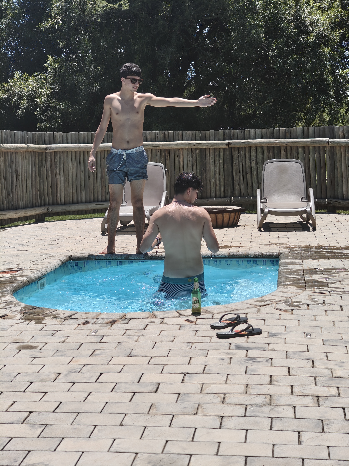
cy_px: 233
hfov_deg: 21.0
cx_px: 174
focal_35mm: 70
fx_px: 941
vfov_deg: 27.8
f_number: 2.55
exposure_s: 1/1023
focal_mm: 13.3
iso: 71
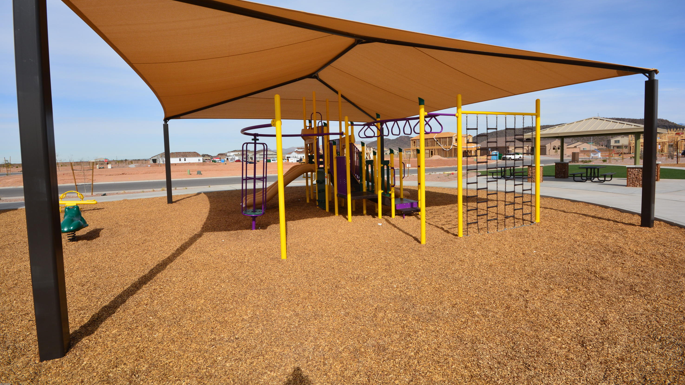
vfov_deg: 66.8
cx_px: 337
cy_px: 166
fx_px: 291
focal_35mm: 16
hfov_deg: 99.4
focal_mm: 10
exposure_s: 1/400
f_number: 11
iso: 200
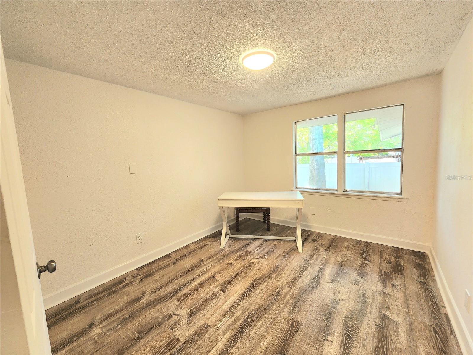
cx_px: 236
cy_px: 178
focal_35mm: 13
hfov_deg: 106.2
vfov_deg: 89.9
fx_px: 178
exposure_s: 1/60.2
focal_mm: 2.2
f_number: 2.2
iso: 125
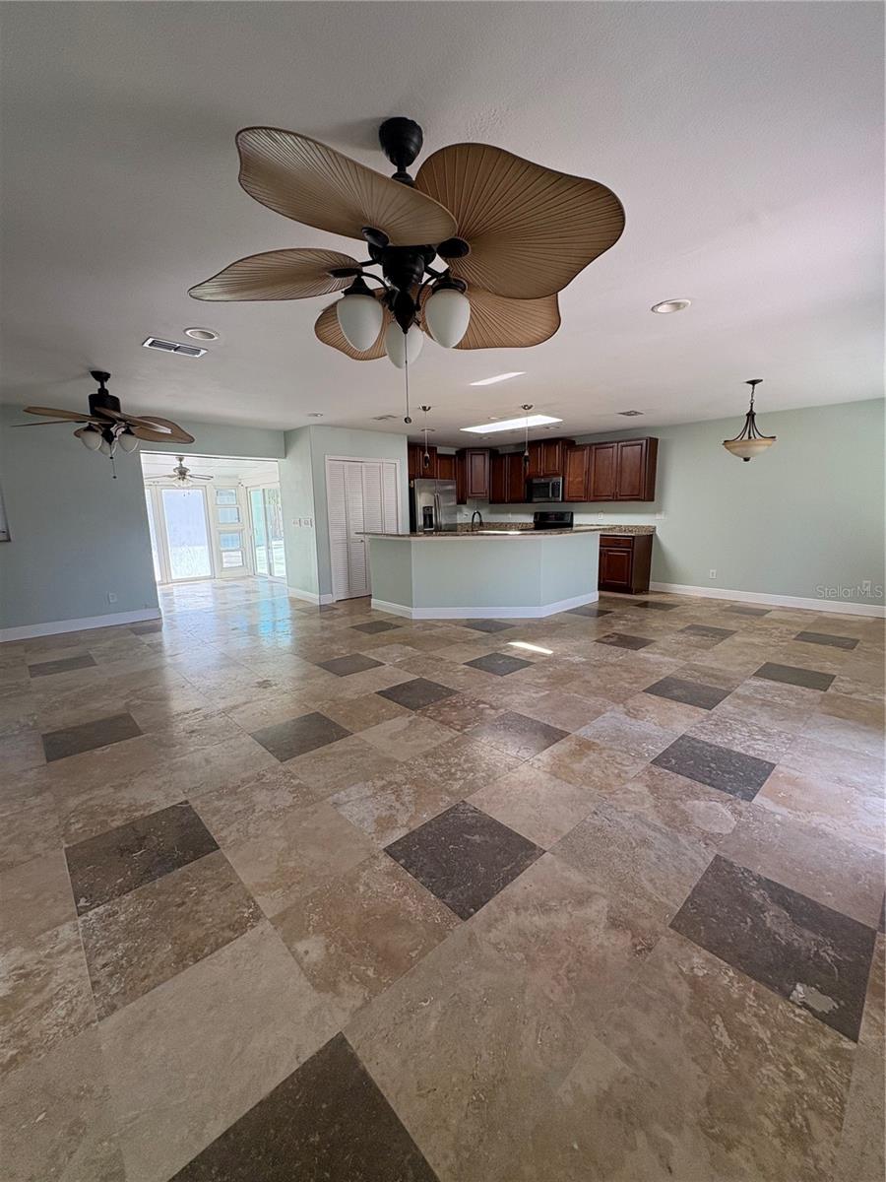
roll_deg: +0.6
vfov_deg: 102.1
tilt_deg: -9.2
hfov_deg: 85.7
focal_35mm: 14
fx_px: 478
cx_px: 443
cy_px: 591
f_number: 2.2
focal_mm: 2.22
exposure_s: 1/133
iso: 125
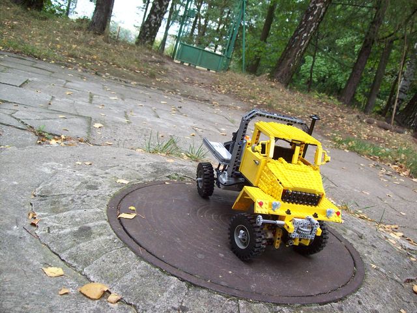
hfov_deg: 51.4
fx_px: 434
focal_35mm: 36
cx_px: 208
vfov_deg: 39.7
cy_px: 156
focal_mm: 6
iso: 80
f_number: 2.7
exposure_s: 1/112
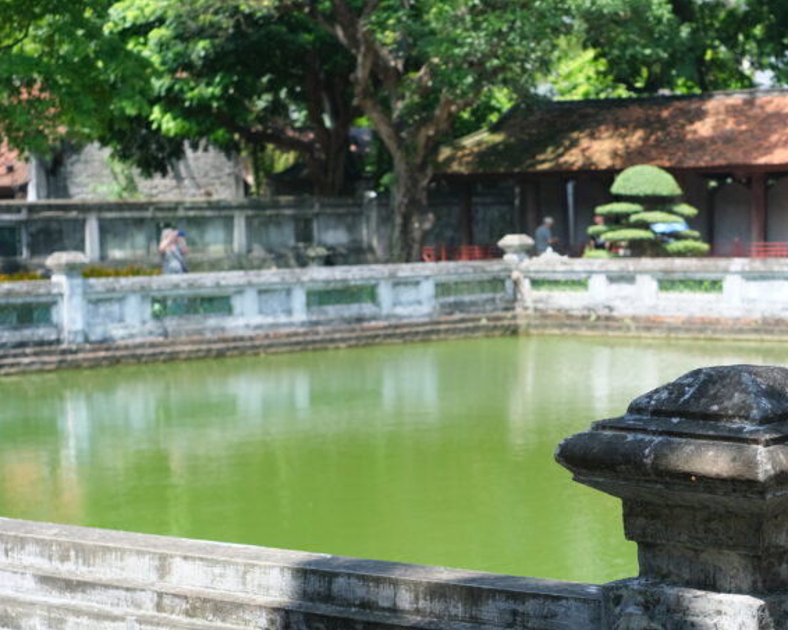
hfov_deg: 21.0
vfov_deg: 17.0
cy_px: 450
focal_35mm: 90
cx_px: 635
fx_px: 2099
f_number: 4
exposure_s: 1/500
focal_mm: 35
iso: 320
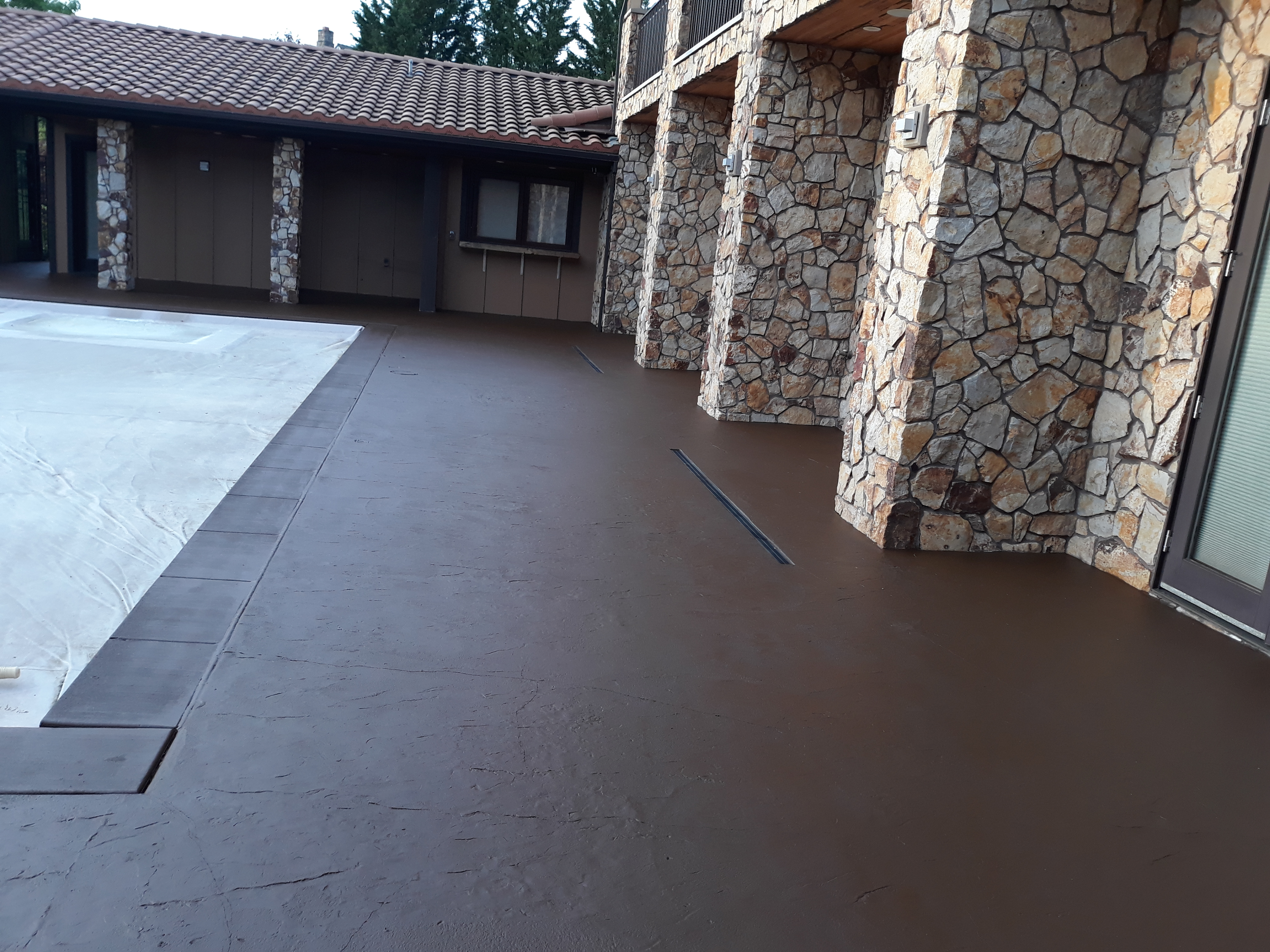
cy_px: 476
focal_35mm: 28
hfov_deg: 63.4
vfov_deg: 49.7
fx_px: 1027
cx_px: 635
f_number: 1.7
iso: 50
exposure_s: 1/120
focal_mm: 3.7
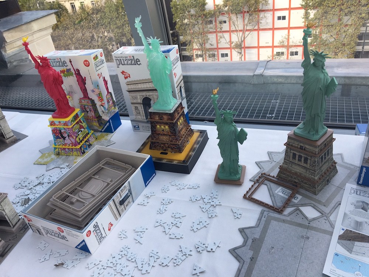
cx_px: 184
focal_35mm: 29
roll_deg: +7.7
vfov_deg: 48.2
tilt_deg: -31.3
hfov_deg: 61.7
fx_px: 309
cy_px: 138
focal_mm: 4.15
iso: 25
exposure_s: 1/295
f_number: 2.2
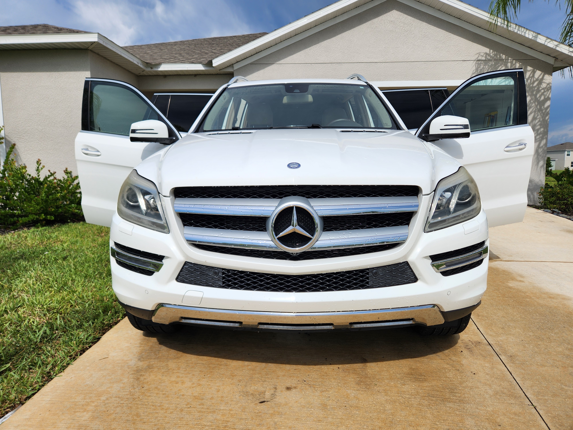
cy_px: 215
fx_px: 381
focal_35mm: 23
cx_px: 286
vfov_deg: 58.9
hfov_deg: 73.9
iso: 20
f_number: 1.8
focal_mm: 5.4
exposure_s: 1/3747
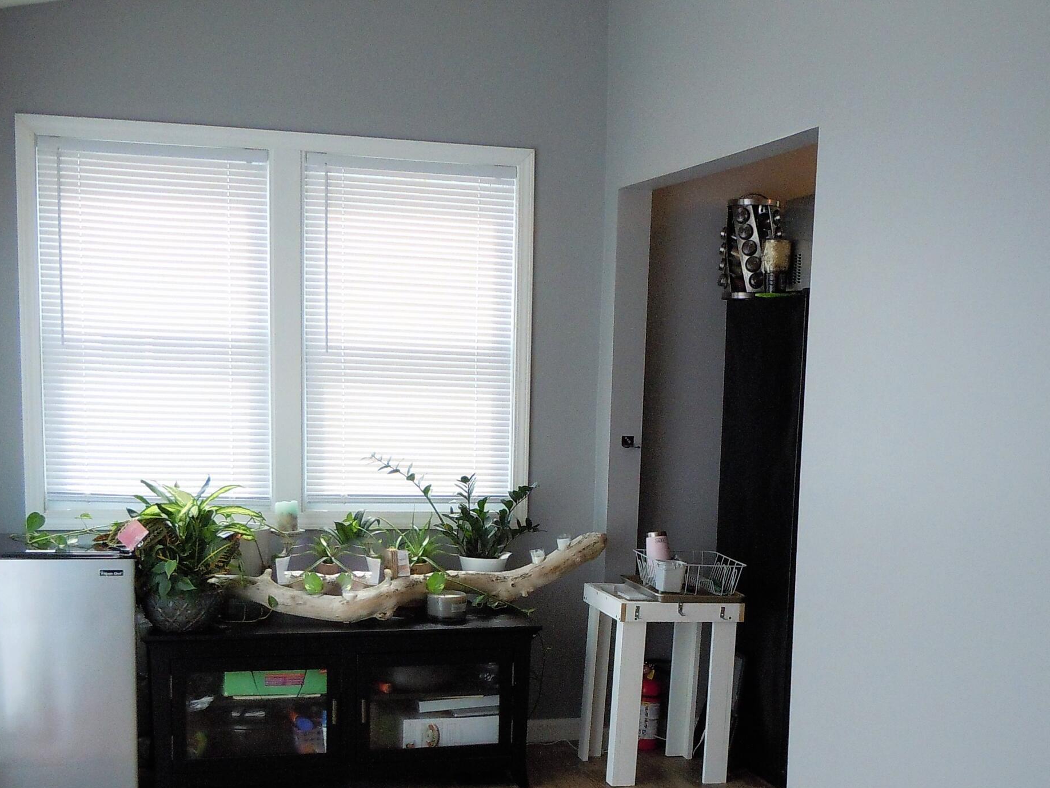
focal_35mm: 49
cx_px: 577
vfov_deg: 29.0
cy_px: 642
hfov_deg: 38.9
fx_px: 1486
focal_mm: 5.4
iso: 320
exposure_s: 1/60
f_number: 3.5
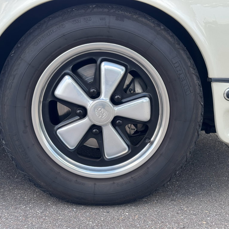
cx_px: 119
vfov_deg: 30.0
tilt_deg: -11.1
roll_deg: -0.8
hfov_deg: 30.0
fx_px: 427
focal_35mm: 57
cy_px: 114
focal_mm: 6.76
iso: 64
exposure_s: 1/621
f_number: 1.78
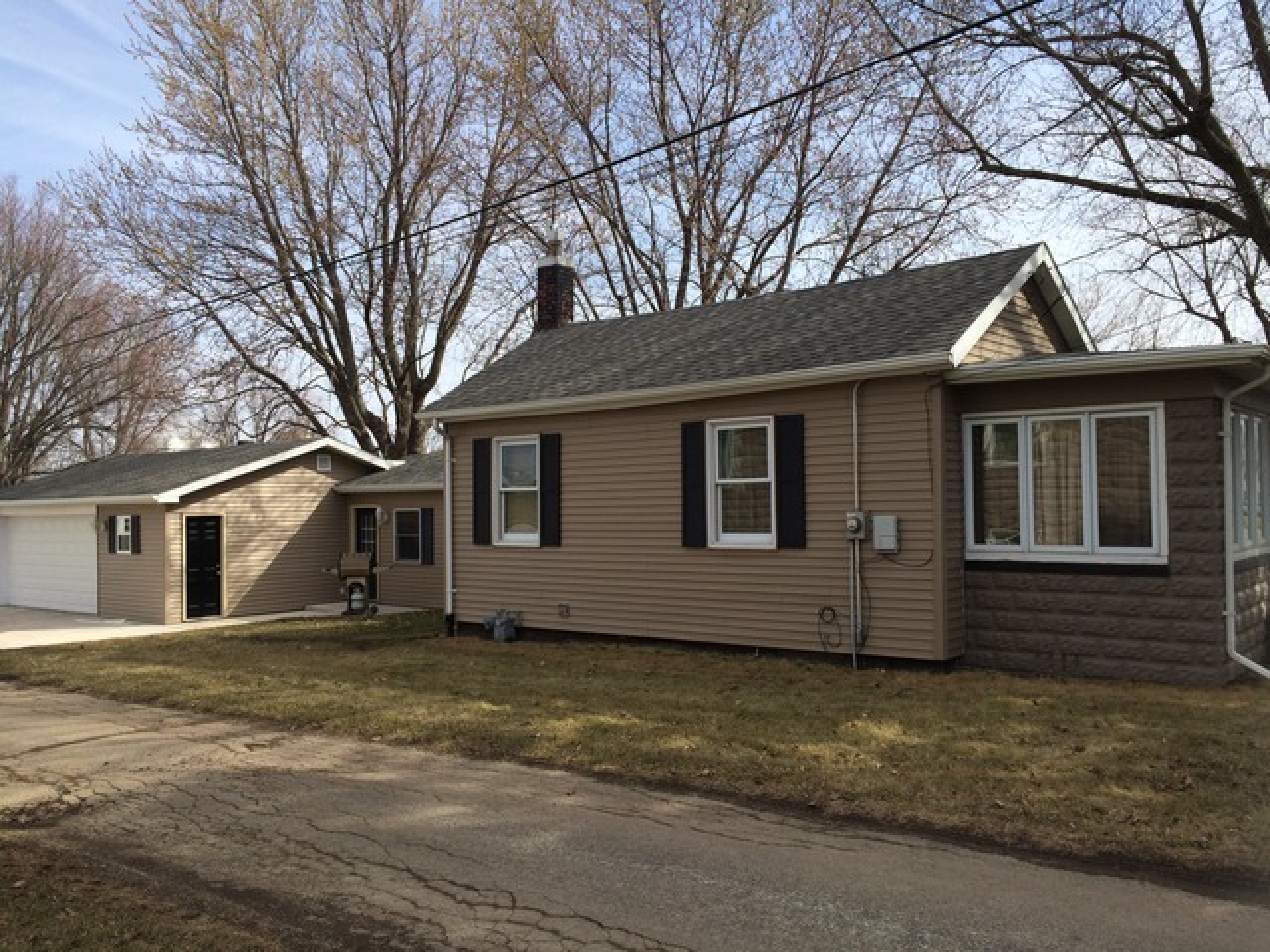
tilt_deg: +2.4
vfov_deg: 48.2
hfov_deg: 61.7
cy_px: 476
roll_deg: +0.8
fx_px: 1064
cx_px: 635
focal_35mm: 29
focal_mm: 4.15
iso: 32
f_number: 2.2
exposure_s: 1/1786
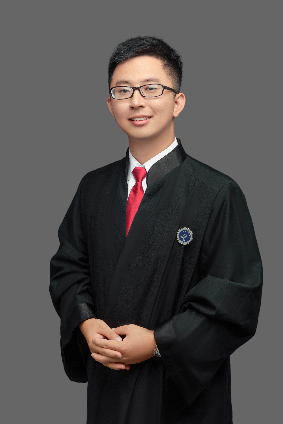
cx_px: 142
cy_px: 212
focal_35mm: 62
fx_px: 730
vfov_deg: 32.4
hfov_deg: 21.9
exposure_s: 1/160
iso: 200
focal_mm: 62
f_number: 4.5
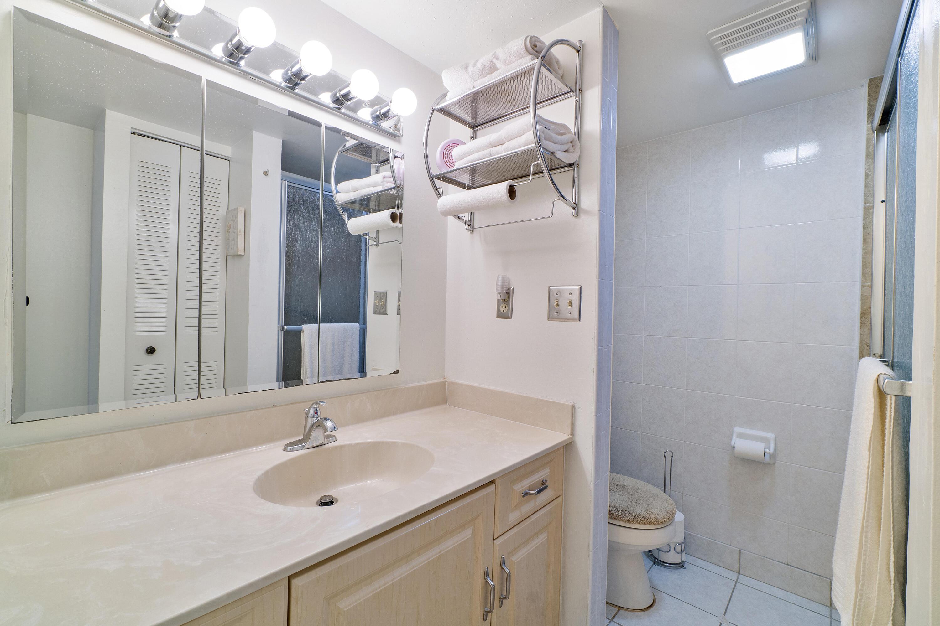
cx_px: 470
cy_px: 313
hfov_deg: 100.4
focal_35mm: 15
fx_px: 392
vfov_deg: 77.3
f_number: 11
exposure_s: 1/5
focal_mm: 10
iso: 160
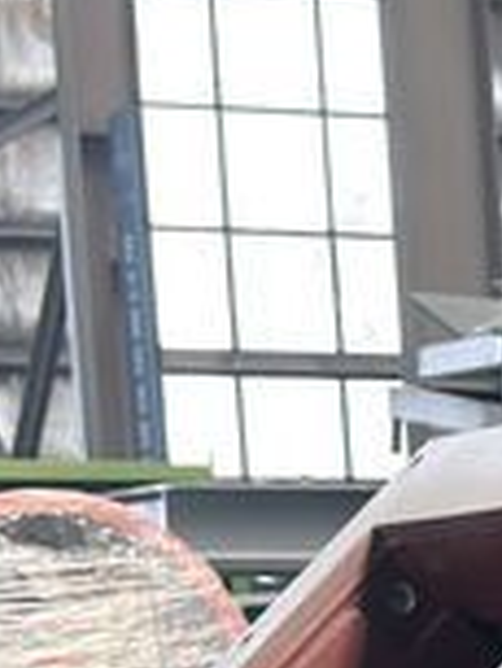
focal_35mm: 196
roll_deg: +1.3
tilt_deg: -7.2
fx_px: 3785
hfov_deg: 6.9
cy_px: 1126
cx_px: 1436
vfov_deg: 9.7
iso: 64
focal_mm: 6.76
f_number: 1.78
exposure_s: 1/177
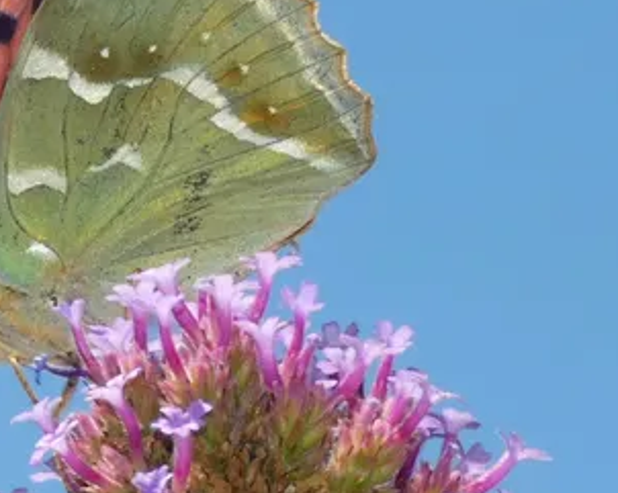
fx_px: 5336
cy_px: 170
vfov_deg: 5.3
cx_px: 158
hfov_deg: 6.6
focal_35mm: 292
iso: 80
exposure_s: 1/160
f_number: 5.3
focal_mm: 25.2
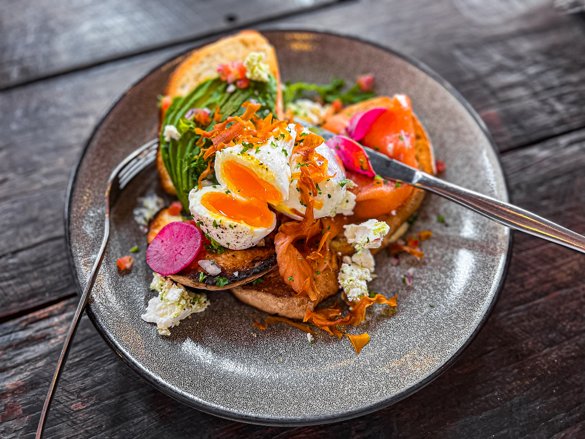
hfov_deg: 67.3
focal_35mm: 26
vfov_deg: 53.1
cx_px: 292
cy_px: 220
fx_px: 439
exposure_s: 1/50
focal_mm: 5.7
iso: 200
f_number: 1.5
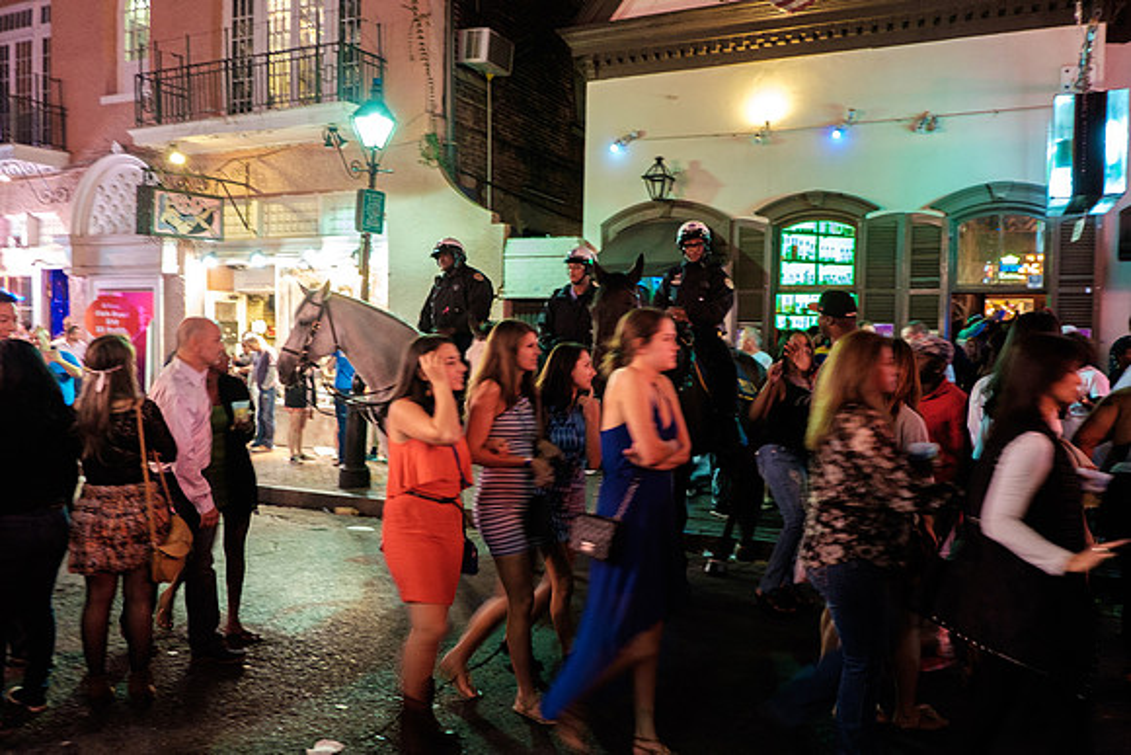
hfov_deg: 65.1
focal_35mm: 28
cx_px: 566
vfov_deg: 46.1
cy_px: 378
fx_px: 886
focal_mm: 18
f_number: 2.8
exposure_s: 1/15
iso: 3200
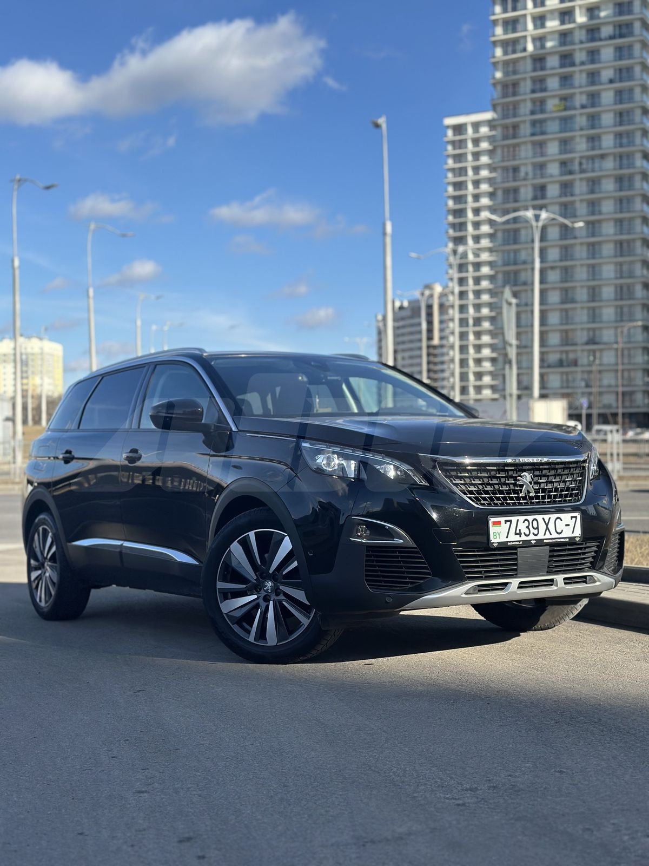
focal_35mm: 48
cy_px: 433
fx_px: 1200
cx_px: 324
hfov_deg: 30.3
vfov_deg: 39.7
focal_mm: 6.86
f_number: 1.78
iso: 100
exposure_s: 1/4367
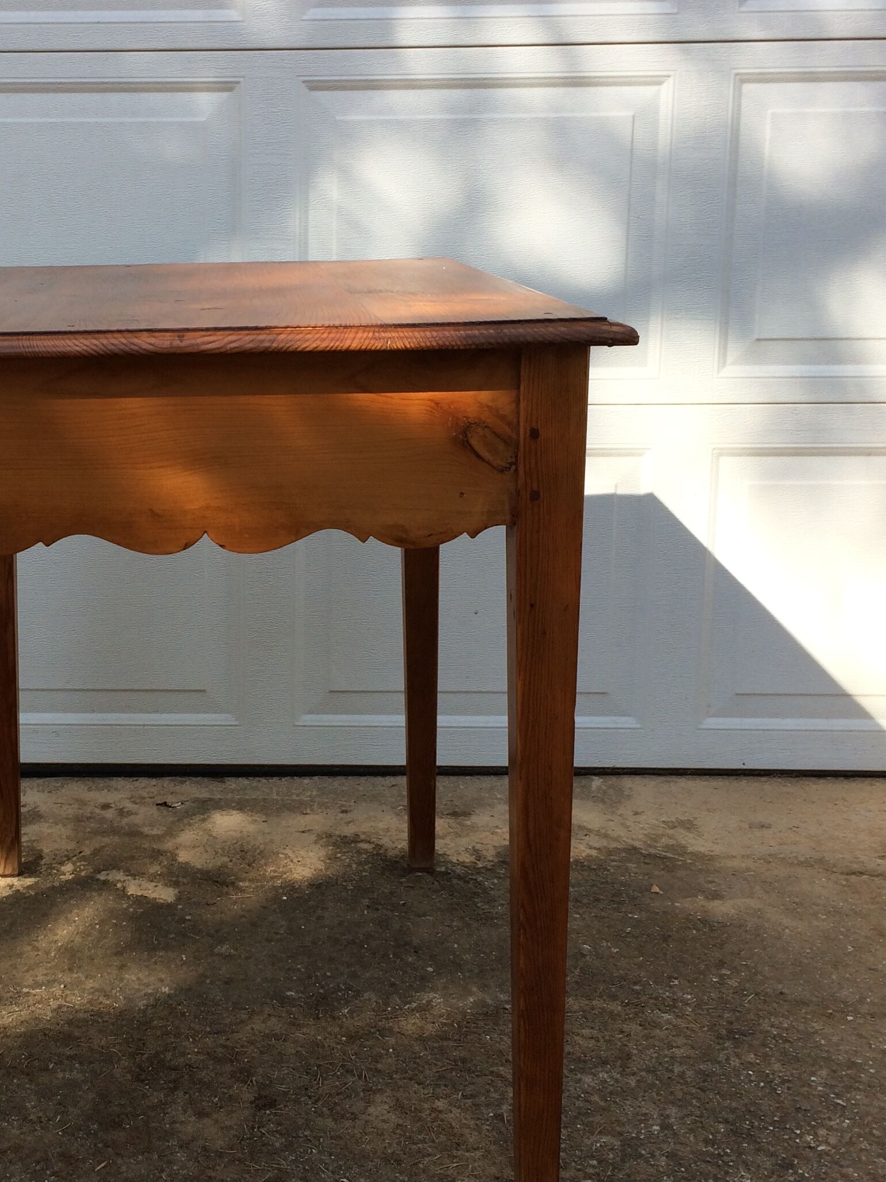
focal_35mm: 46
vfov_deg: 41.2
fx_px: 1570
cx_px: 198
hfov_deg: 30.8
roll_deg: +0.8
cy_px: 591
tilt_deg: -9.9
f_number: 2.2
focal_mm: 4.15
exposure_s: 1/562
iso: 32
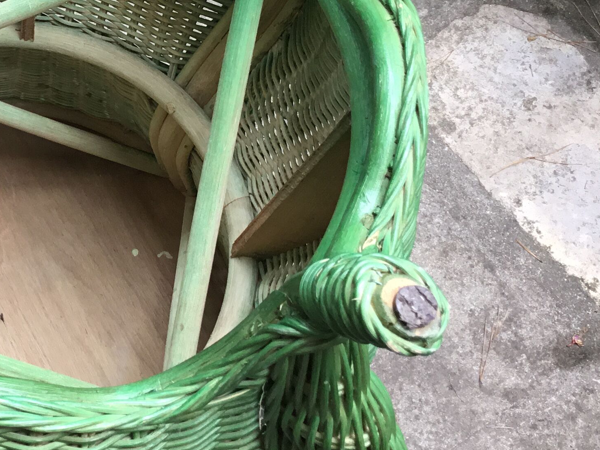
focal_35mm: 69
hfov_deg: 26.7
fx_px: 1196
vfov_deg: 21.1
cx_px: 9
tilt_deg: -57.9
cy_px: 88
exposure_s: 1/100
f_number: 2.4
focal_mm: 3.3
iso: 50
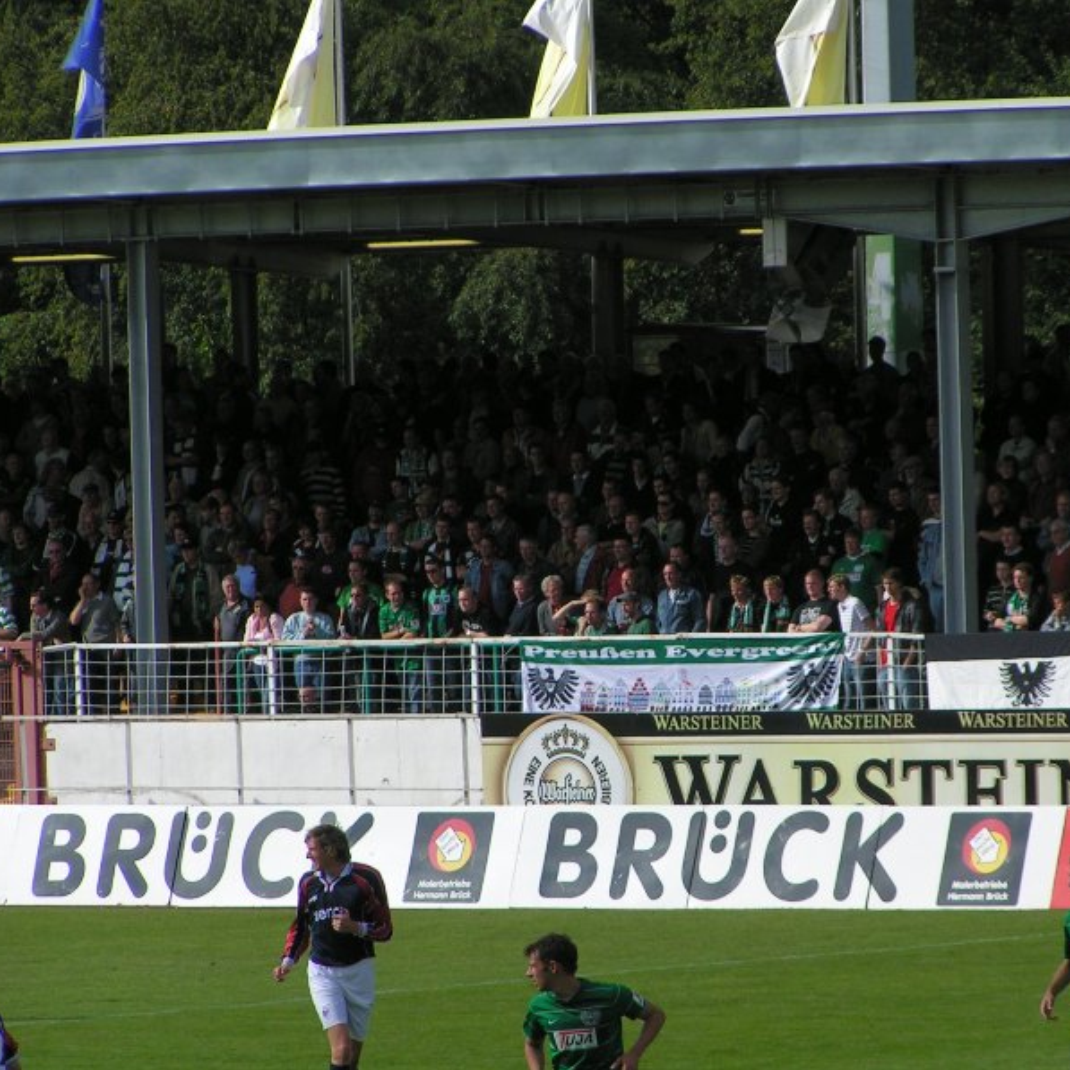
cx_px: 638
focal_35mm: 321
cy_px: 536
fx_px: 11226
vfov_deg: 5.5
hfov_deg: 5.5
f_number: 4.5
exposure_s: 1/1000
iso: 50
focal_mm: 41.4
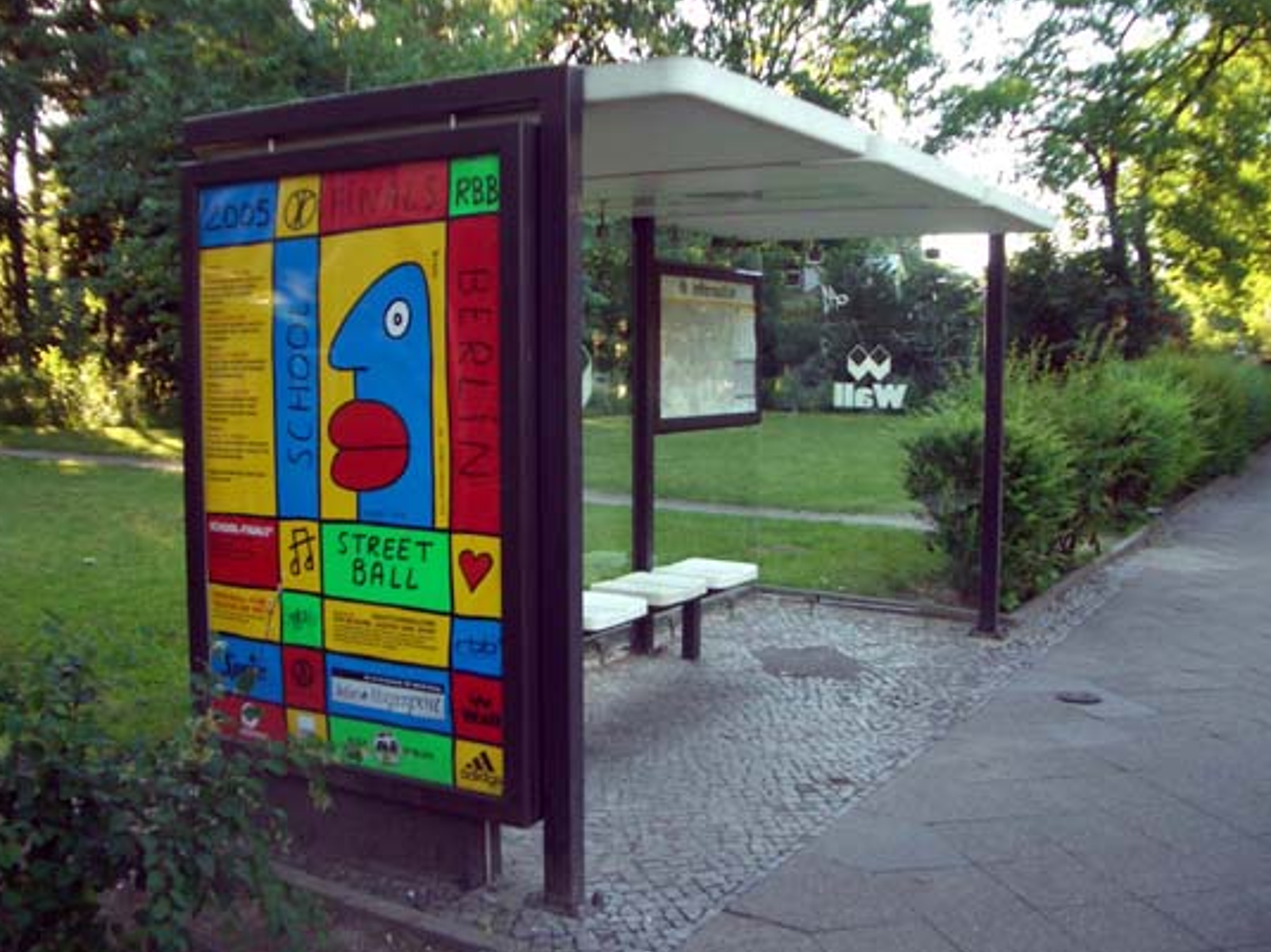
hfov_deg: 51.4
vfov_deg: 39.6
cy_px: 471
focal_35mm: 36
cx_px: 637
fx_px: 1322
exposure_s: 1/80
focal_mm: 5.8
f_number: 2.6
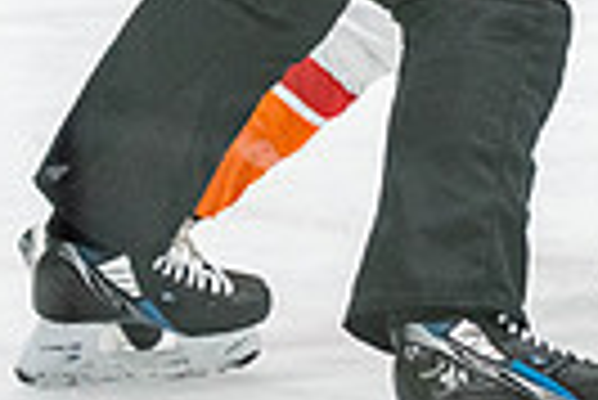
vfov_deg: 2.6
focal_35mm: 533
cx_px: 1262
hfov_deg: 3.8
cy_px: -298
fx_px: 8863
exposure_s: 1/640
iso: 2000
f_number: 2.8
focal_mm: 105
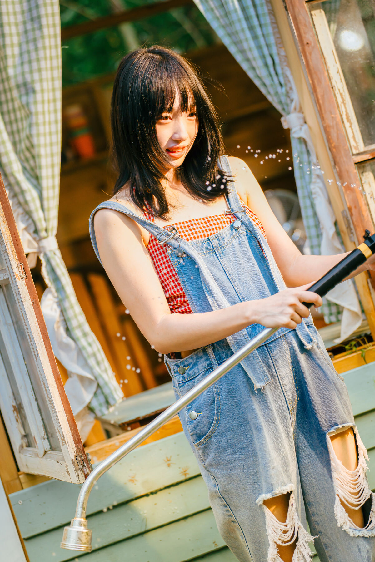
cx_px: 188
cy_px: 281
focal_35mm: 90
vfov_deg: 22.6
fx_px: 1406
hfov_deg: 15.2
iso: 400
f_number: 2.8
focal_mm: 90
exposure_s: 1/1600
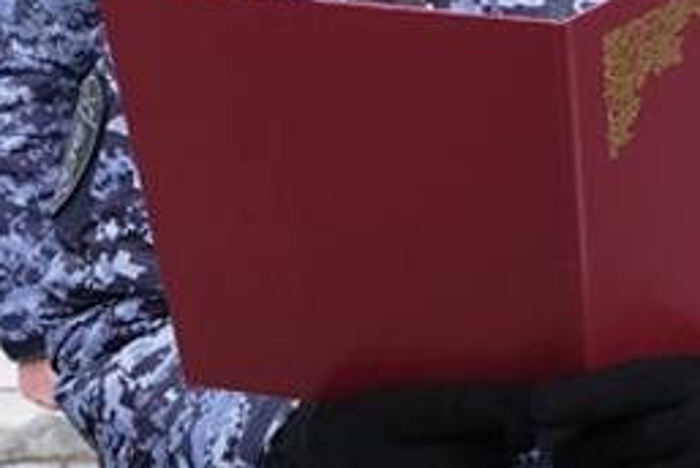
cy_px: -5
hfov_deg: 20.0
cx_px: 440
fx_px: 1986
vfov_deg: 13.3
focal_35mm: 102
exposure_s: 1/140
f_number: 5.6
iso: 160
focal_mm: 23.5
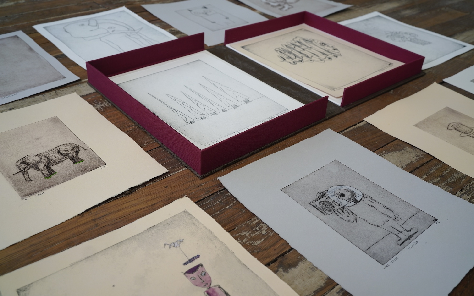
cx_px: 237
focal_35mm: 36
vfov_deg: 35.3
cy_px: 139
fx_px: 465
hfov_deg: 54.0
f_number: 8
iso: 800
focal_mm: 35
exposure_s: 1/125
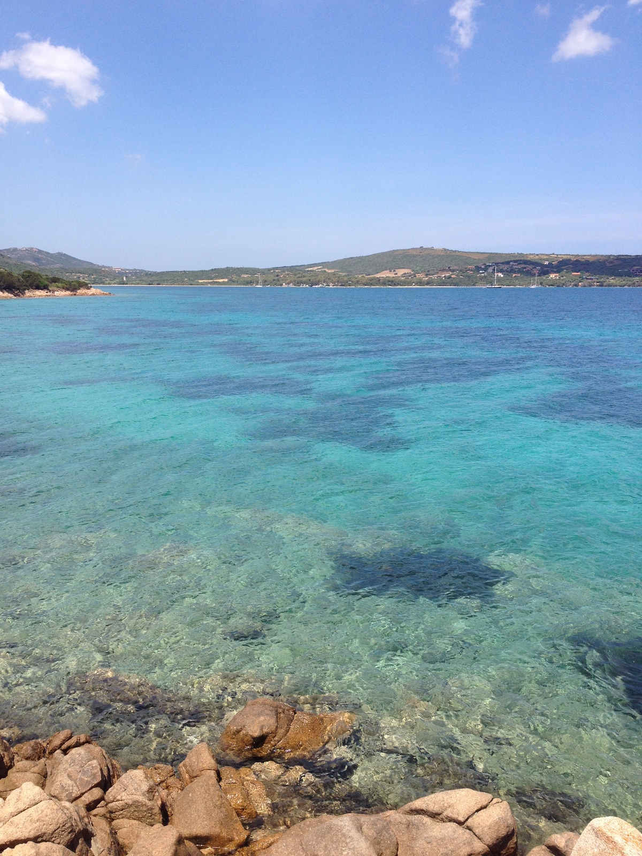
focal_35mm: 35
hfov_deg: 40.7
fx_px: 865
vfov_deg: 52.6
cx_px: 321
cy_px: 428
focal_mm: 4.28
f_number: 2.4
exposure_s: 1/1727
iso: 50
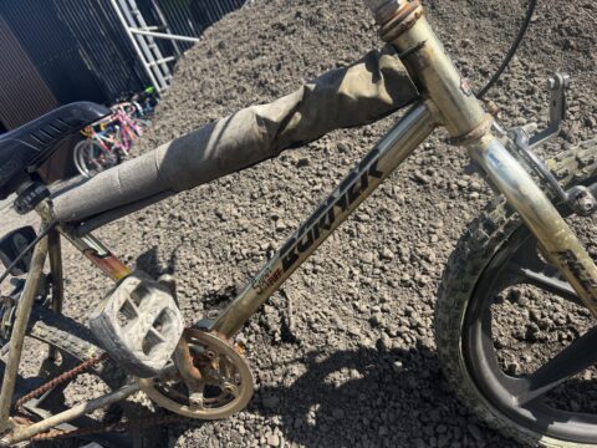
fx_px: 414
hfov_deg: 71.6
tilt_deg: -24.5
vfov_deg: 56.8
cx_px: 298
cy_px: 224
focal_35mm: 24
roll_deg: +25.2
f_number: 1.78
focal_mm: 6.76
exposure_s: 1/2611
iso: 80
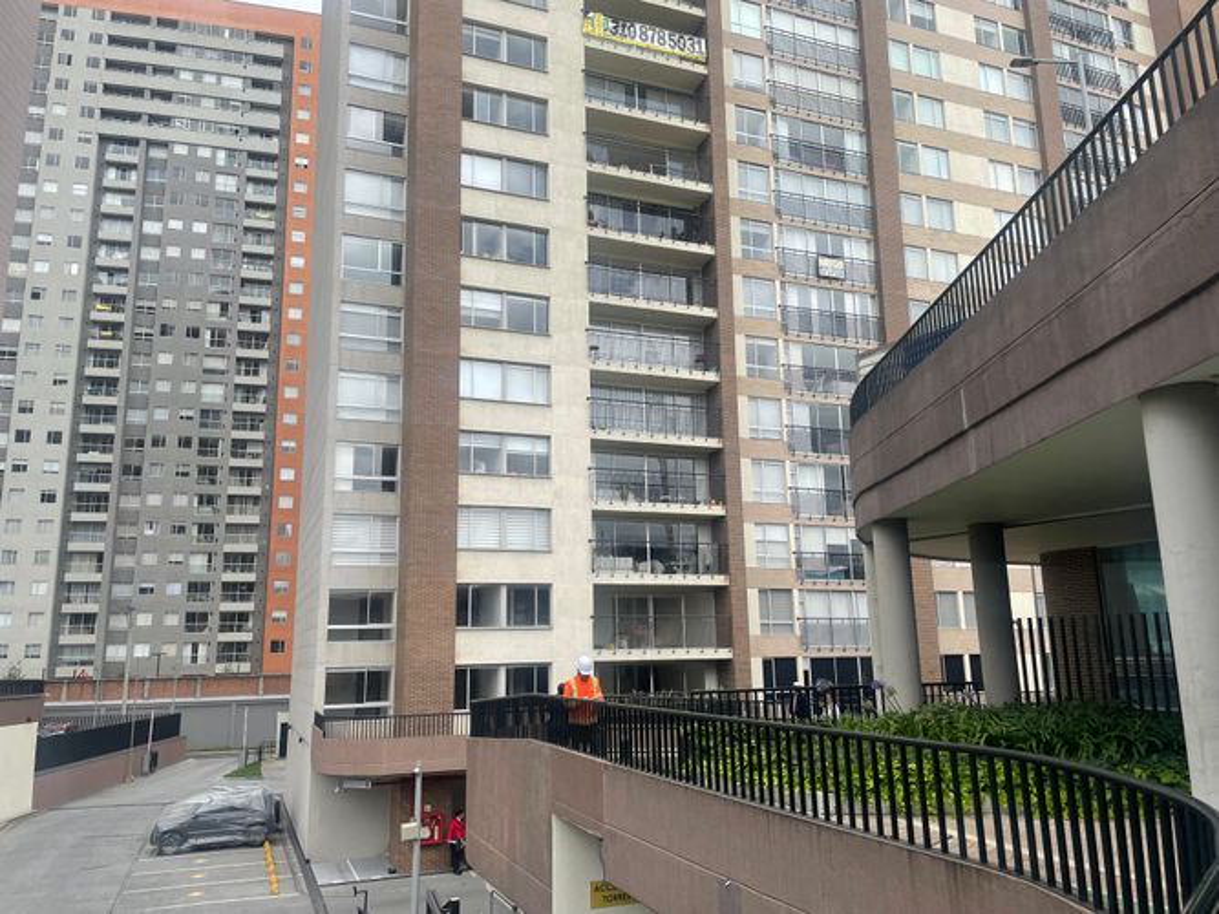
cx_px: 610
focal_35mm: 26
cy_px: 457
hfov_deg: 67.3
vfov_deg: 53.0
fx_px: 915
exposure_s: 1/1689
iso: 32
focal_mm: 4.2
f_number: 1.6
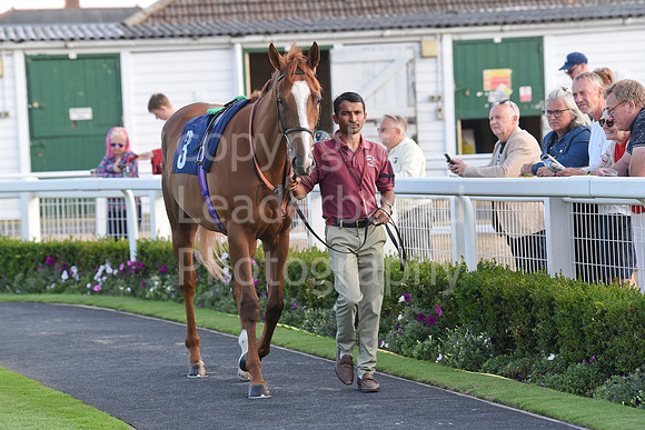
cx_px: 322
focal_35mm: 160
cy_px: 215
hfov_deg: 12.8
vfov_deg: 8.6
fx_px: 2867
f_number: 5
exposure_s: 1/1000
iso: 1000
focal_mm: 160
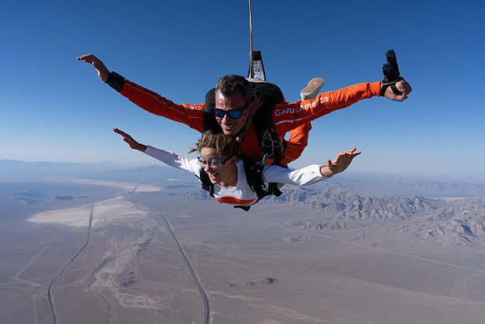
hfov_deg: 73.7
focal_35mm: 24
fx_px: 323
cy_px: 162
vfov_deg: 53.2
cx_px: 242
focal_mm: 24
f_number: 11
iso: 800
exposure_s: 1/2000
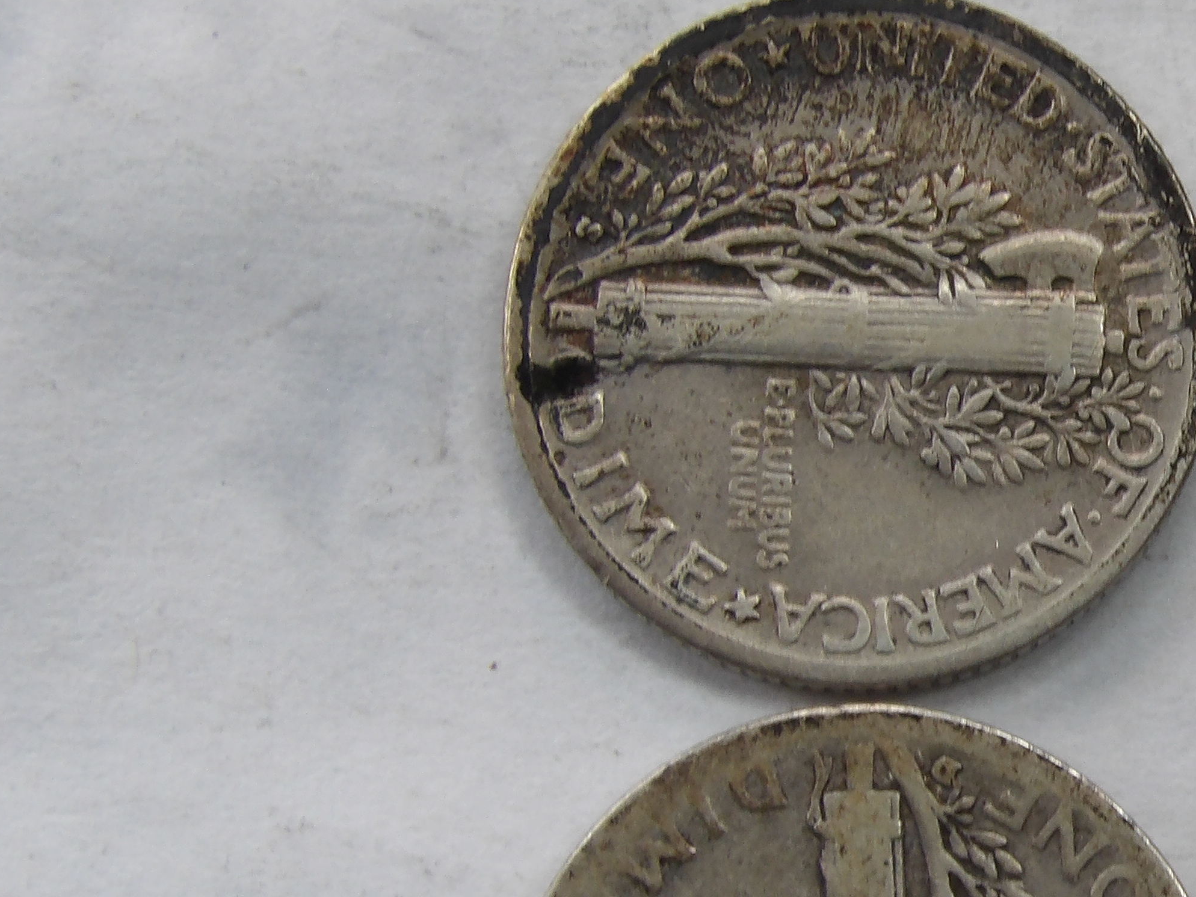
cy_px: 748
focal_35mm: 133
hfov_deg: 14.6
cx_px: 1235
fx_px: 4595
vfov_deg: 11.1
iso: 100
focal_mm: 9.2
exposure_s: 1/42
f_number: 5.3
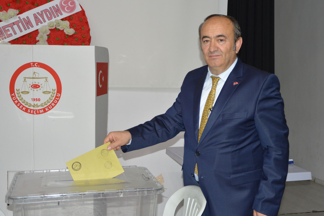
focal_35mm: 45
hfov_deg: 43.6
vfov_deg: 29.9
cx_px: 162
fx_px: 405
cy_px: 108
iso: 720
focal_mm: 30
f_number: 4.2
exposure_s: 1/60
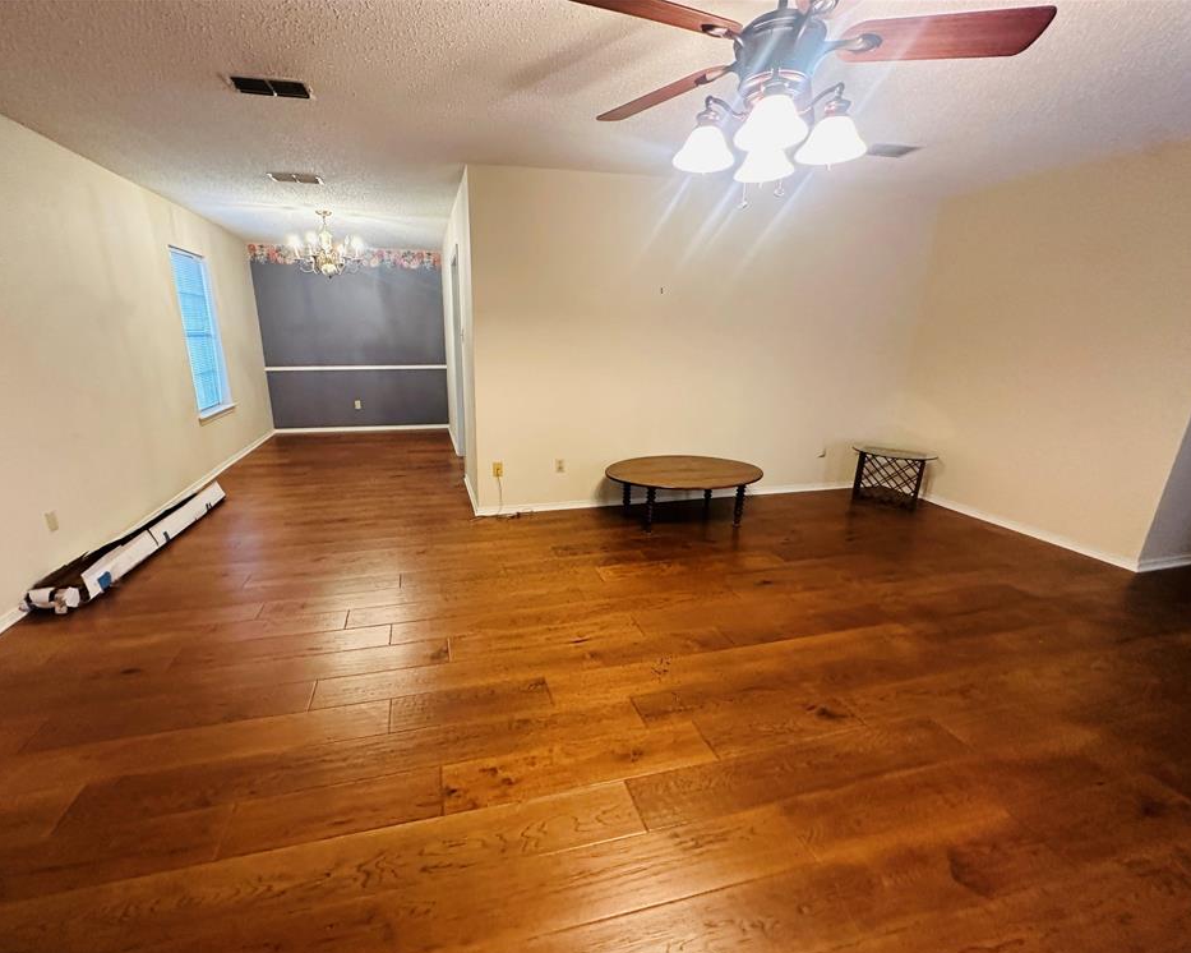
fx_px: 529
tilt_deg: -17.5
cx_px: 549
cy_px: 489
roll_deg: -0.7
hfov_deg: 96.6
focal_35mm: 15
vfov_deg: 84.0
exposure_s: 1/60
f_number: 2.2
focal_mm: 2.22
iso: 500
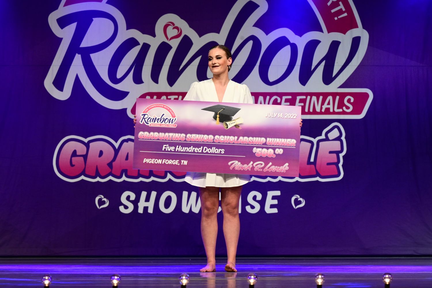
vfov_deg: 11.4
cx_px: 216
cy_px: 144
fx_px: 1440
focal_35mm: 120
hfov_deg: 17.1
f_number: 8
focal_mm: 120
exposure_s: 1/200
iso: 2000
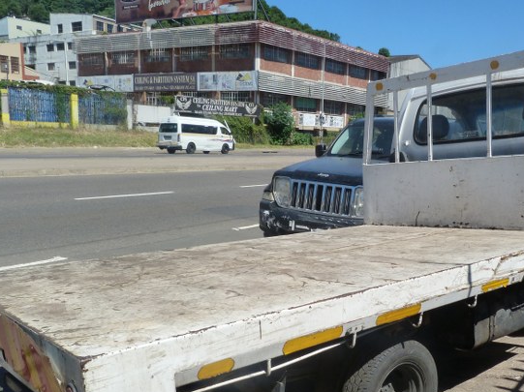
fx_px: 560
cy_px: 259
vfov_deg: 38.2
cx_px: 332
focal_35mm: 37
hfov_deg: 49.6
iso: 125
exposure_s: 1/400
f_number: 5.6
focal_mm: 4.5
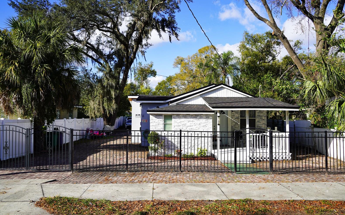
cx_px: 171
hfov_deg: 59.7
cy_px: 99
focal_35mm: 32
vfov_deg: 39.4
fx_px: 301
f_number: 4.5
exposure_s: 1/800
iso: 100
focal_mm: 31
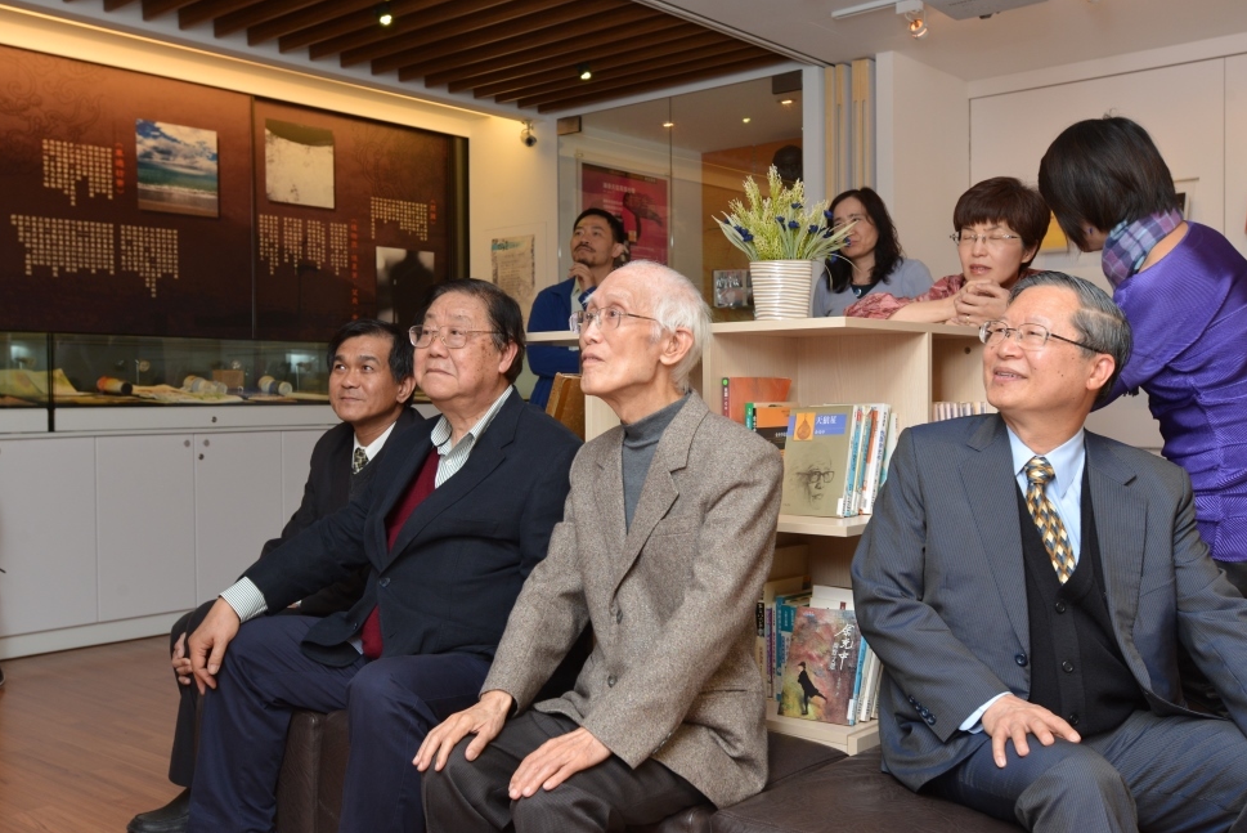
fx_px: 1282
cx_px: 637
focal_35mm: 37
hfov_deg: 51.9
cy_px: 418
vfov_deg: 36.0
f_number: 8
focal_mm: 35
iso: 800
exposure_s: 1/60
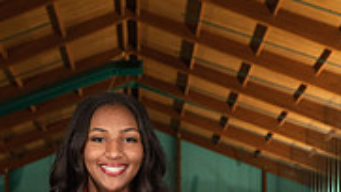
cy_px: 420
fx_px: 1131
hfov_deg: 17.1
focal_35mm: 125
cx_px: 132
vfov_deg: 9.0
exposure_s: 1/250
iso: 800
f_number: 7.1
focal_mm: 48
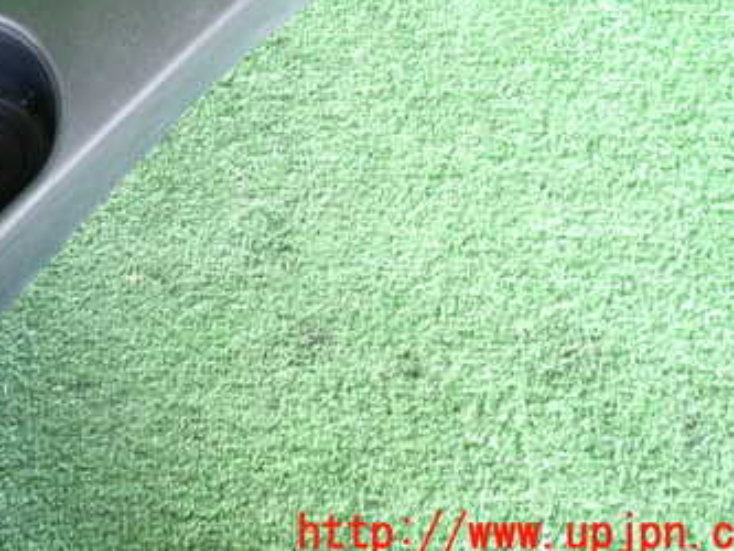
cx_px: 134
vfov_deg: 30.9
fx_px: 955
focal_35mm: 45
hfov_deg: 40.2
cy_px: 66
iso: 500
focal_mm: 4.5
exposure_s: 1/30
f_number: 2
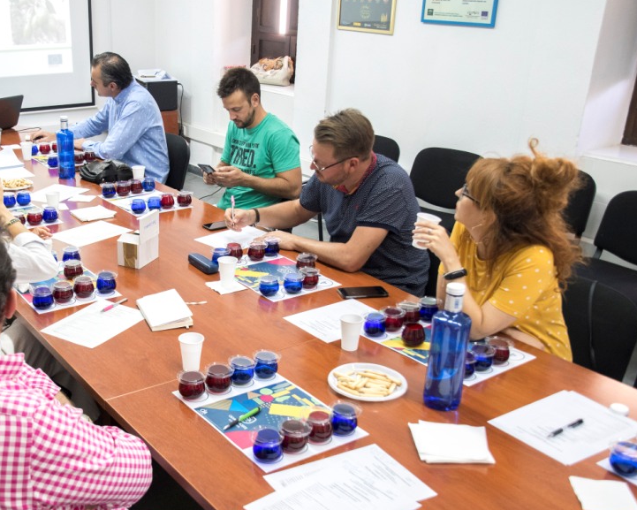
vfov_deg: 37.3
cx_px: 189
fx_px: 754
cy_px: 282
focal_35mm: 40
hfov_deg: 44.8
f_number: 4
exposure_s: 1/80
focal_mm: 20
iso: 1600
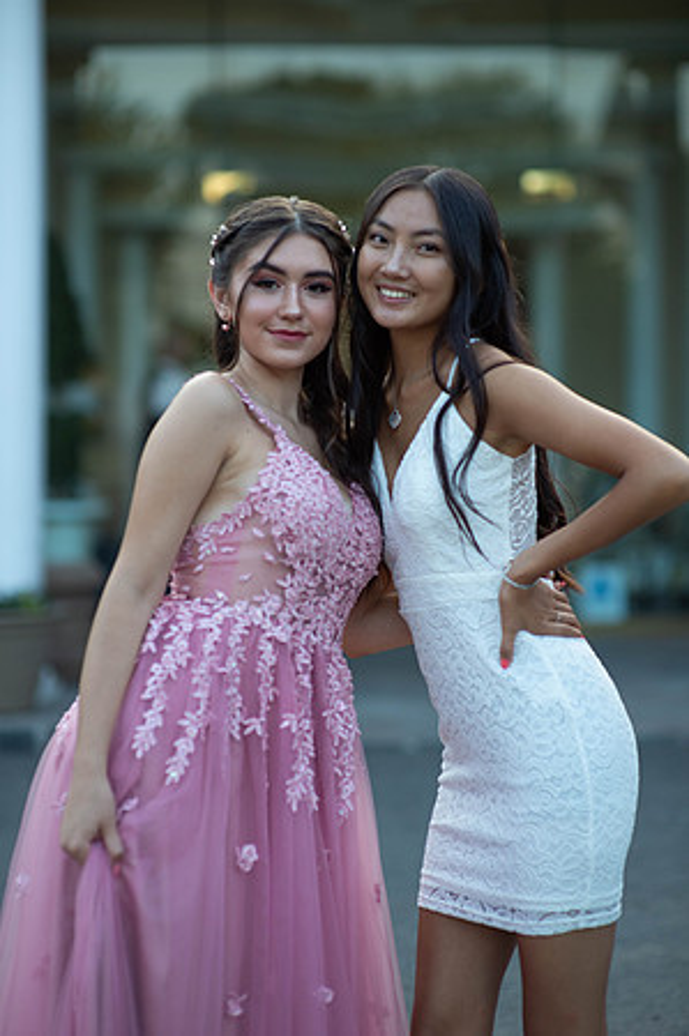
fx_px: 2446
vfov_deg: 23.9
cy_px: 518
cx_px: 344
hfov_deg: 16.0
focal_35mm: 85
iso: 250
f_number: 2
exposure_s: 1/1000
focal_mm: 85
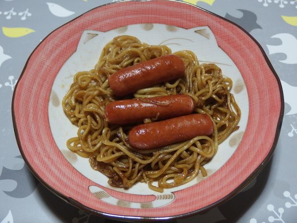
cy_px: 112
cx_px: 148
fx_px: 395
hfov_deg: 41.2
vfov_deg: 31.5
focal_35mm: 46
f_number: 2.1
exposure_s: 1/50
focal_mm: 8.3
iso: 640
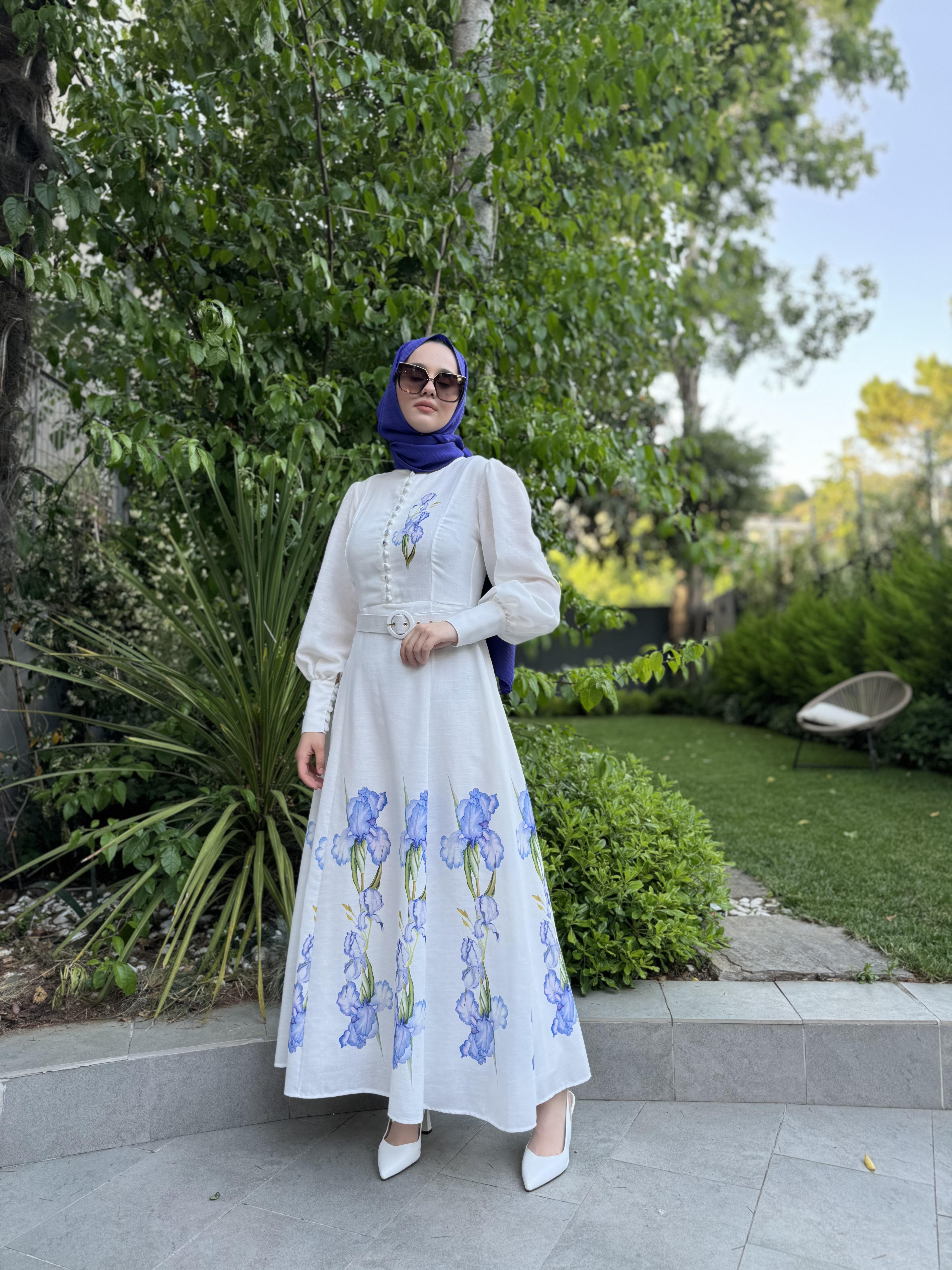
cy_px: 635
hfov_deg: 56.8
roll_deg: +0.8
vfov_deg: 71.6
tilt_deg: +3.6
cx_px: 476
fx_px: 880
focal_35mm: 24
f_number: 1.78
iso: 80
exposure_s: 1/121
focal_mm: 6.76
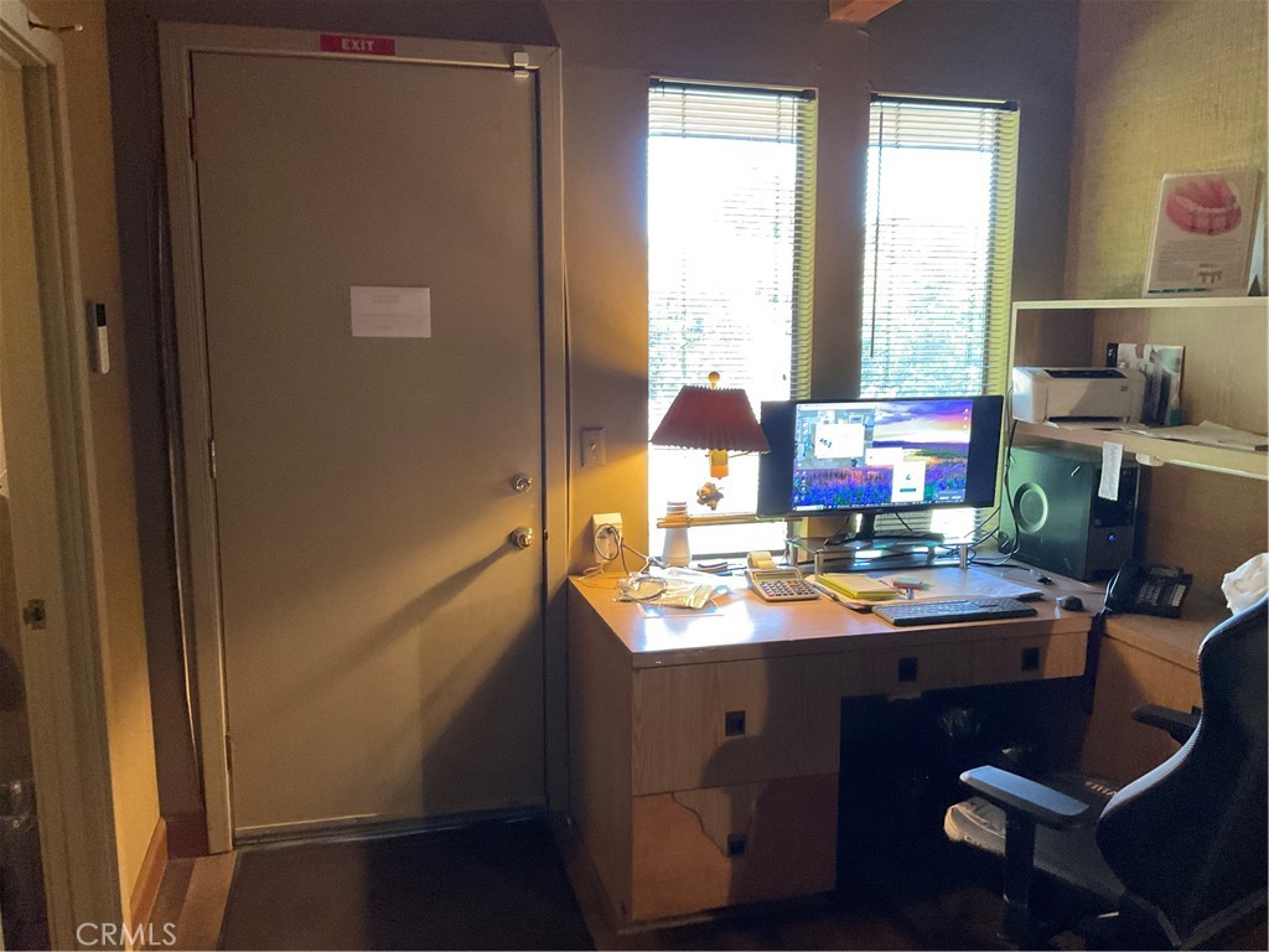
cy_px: 476
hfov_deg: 61.7
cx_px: 634
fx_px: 1063
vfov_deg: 48.2
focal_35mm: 29
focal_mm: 3
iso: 200
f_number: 1.8
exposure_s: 1/50
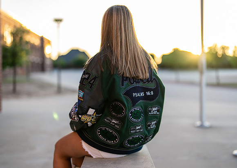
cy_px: 84
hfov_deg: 37.0
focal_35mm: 53
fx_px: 355
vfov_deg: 26.7
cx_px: 126
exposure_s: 1/800
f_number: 1.2
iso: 100
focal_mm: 50
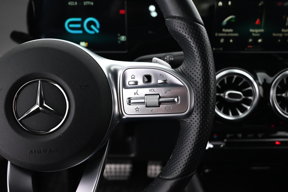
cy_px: 96
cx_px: 144
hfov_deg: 59.5
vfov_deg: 41.7
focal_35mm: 32
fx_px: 252
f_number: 4.8
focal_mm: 31.5
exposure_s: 1/60
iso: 4000
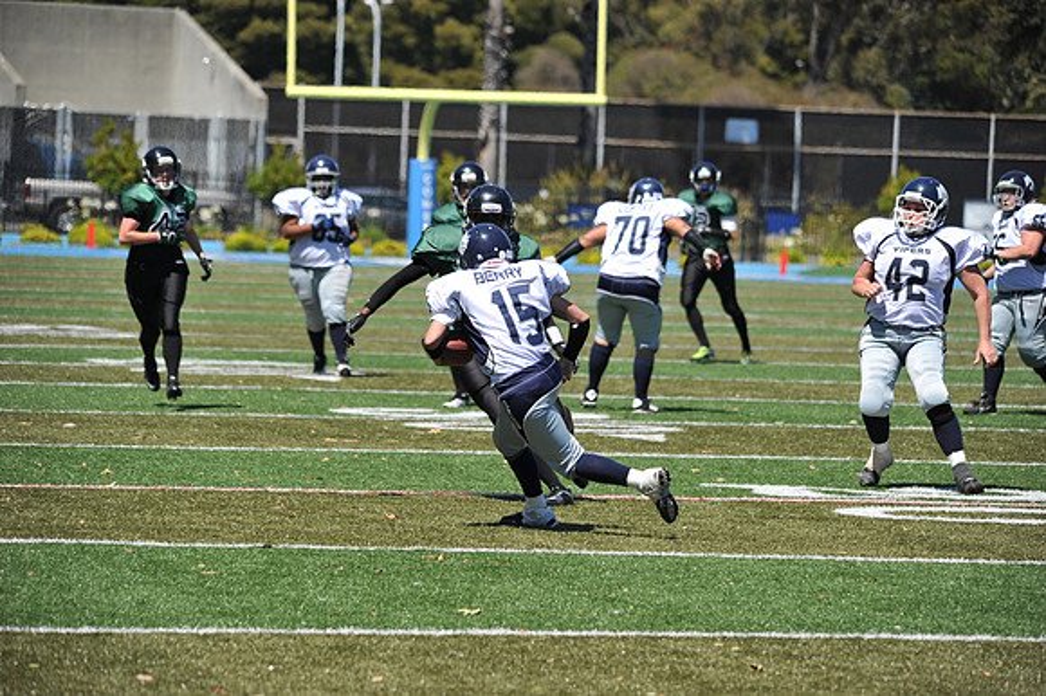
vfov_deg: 6.2
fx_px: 6388
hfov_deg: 9.4
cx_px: 523
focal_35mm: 220
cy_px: 348
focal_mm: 220
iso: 220
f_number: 5.6
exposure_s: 1/1000
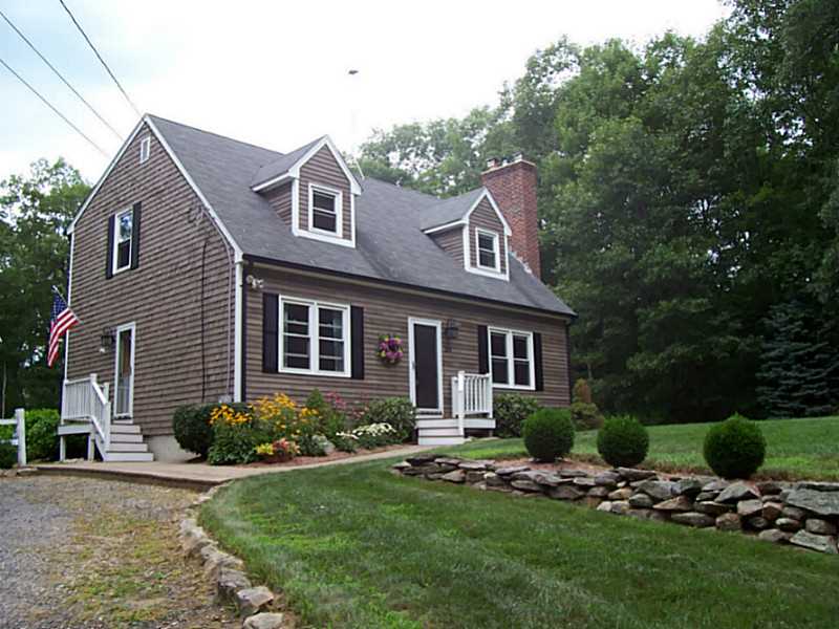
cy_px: 314
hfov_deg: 54.0
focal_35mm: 34
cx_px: 420
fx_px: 824
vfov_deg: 41.8
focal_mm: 5.6
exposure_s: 1/250
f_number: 2.7
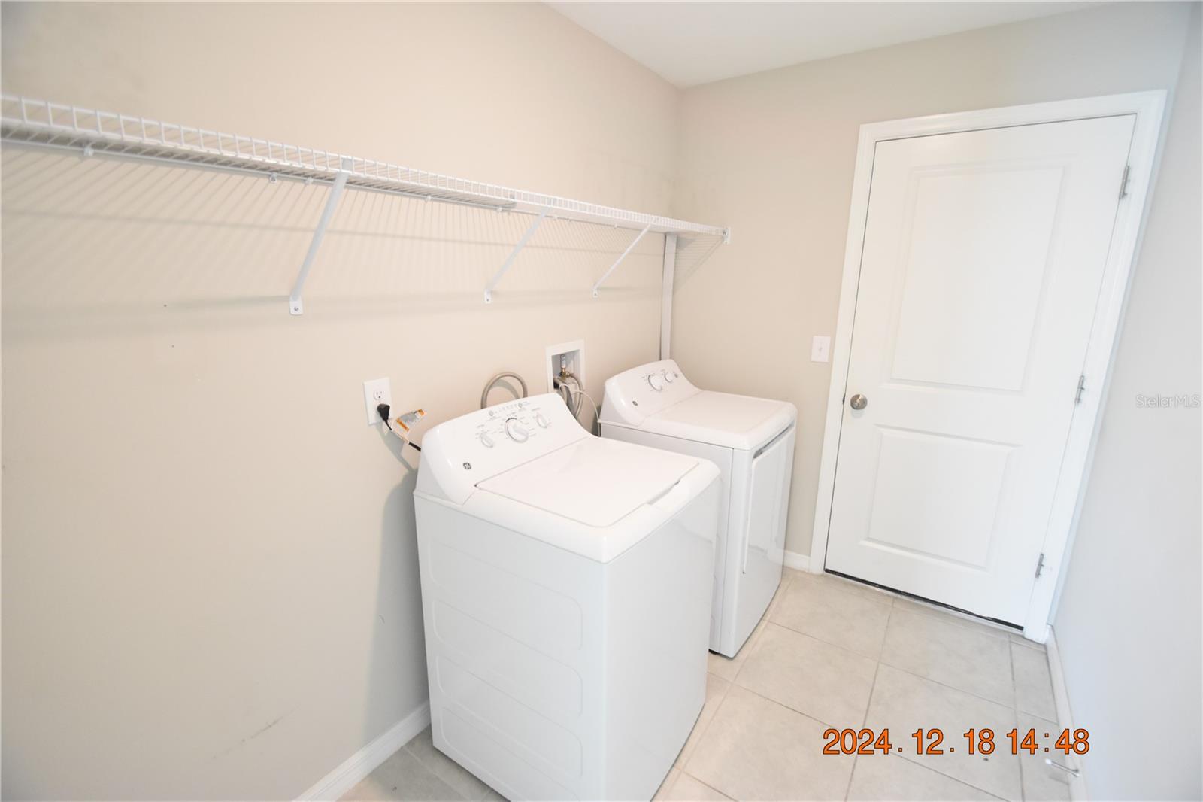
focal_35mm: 15
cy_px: 401
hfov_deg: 100.4
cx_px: 602
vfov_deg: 77.3
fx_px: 501
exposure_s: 1/60
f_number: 3.5
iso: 1800
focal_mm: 10
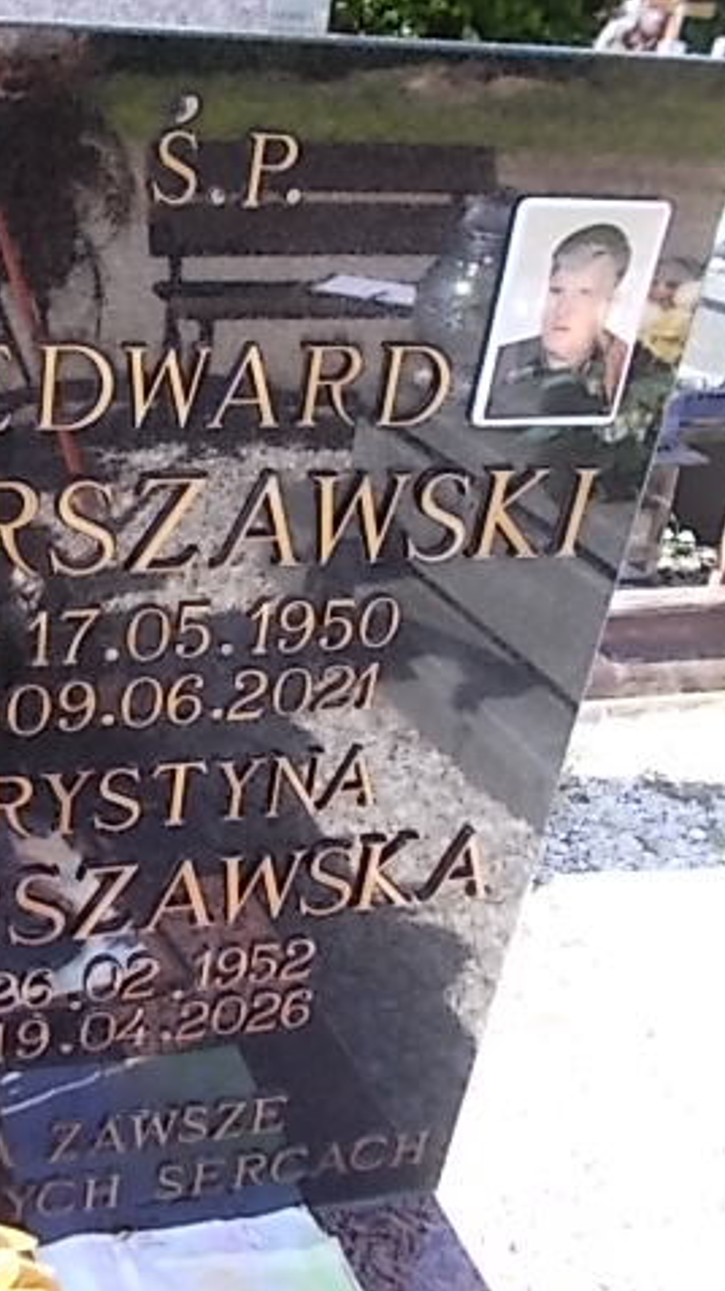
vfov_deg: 52.8
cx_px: 8
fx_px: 1300
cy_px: 644
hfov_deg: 29.2
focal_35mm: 38
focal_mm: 4.6
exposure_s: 1/125
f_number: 3.2
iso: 80
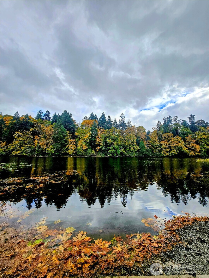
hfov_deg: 89.9
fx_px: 105
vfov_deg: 106.2
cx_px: 104
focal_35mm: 13
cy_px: 139
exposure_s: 1/526
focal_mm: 1.7
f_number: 2.2
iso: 25
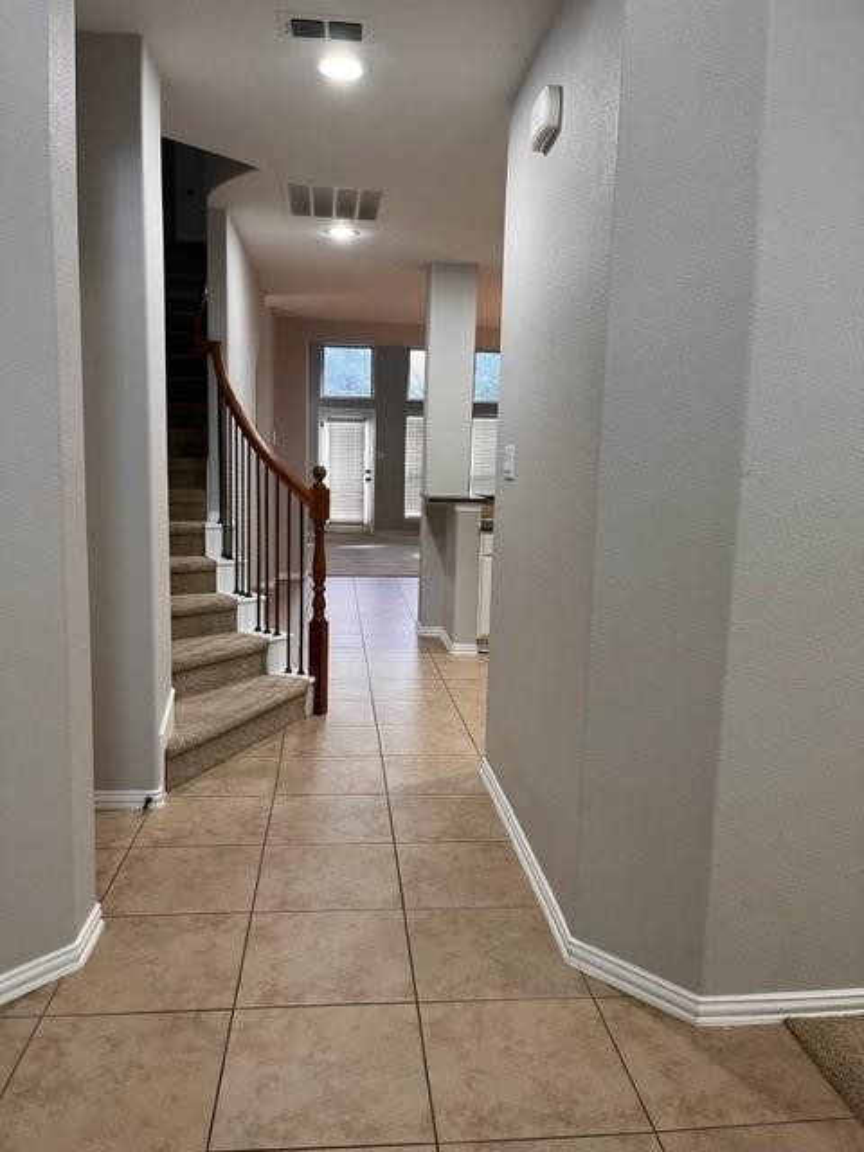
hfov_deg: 53.1
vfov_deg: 67.3
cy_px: 576
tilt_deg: -9.2
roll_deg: -0.7
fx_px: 865
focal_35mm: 26
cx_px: 432
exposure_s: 1/60
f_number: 1.6
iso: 100
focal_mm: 5.1
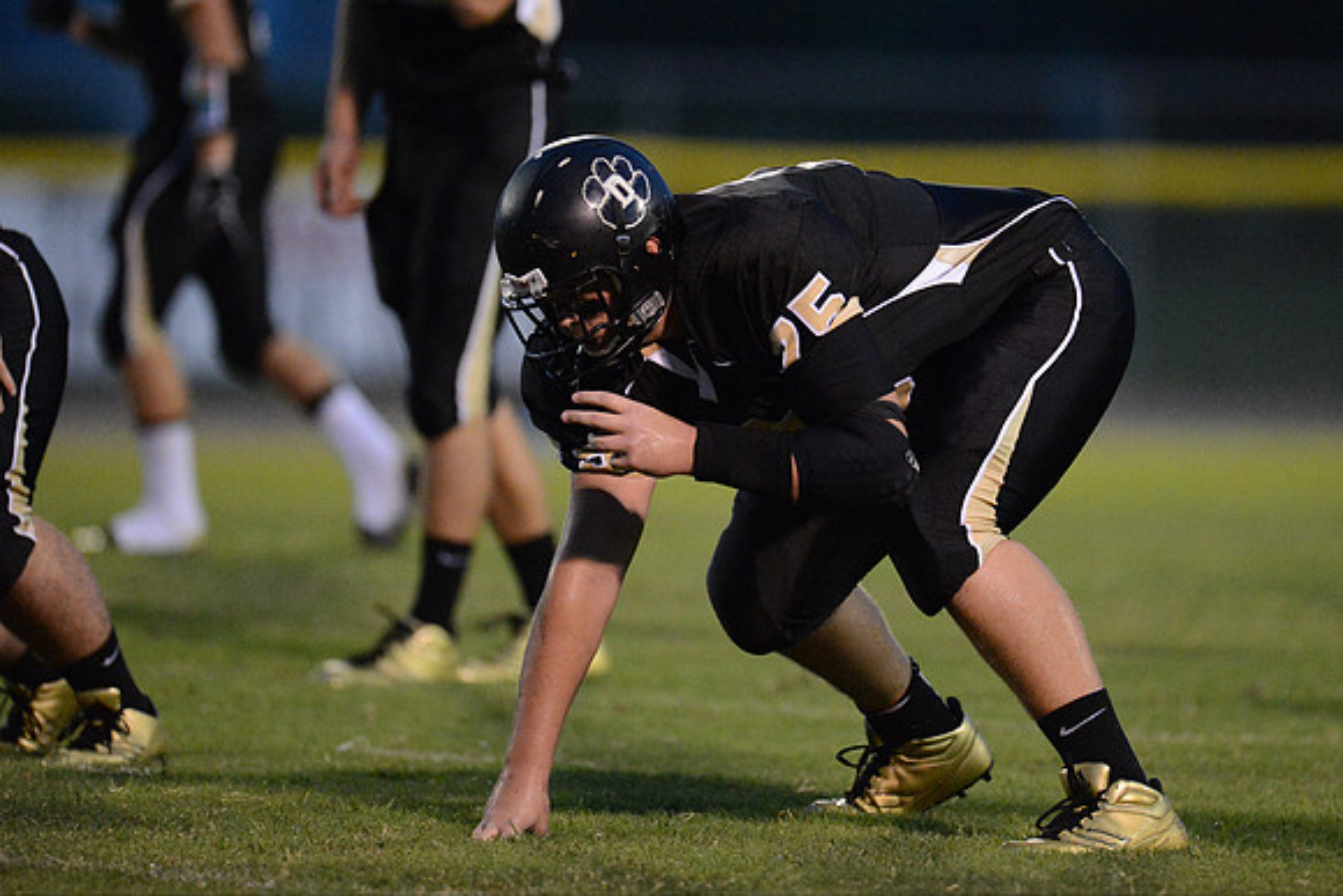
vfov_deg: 3.4
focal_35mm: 400
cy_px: 448
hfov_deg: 5.2
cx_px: 672
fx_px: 14925
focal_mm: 400
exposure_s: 1/800
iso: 12800
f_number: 2.8
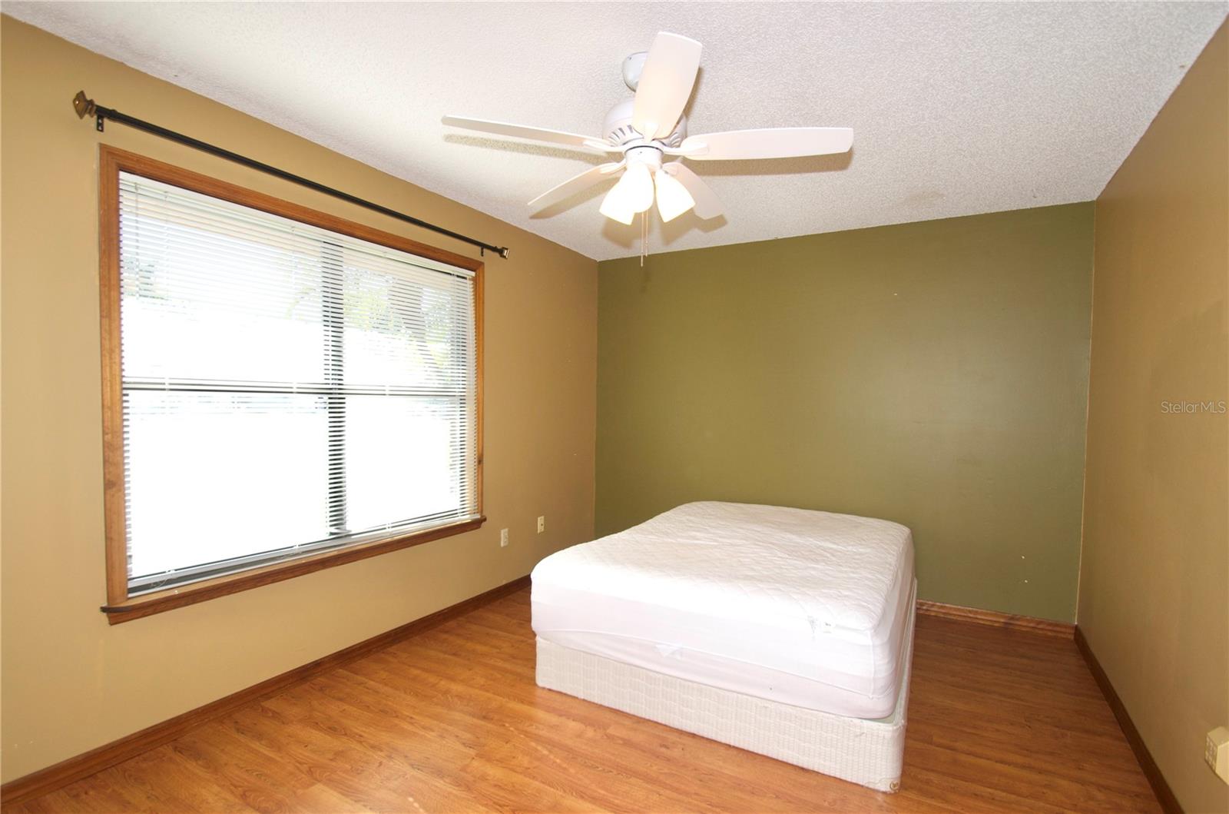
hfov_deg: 100.5
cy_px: 407
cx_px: 614
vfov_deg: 77.0
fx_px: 511
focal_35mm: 15
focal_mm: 10
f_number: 5.6
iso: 180
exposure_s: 1/125
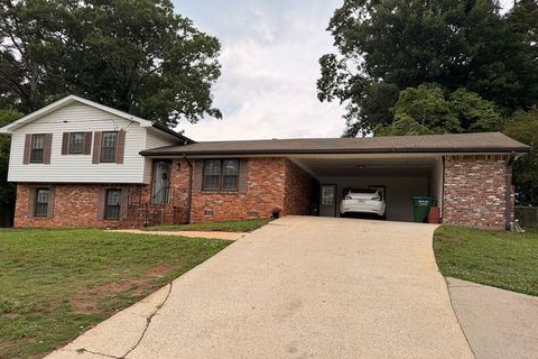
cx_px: 267
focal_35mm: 26
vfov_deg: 49.5
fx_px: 389
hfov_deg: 69.4
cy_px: 199
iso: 100
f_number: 1.78
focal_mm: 6.76
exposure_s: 1/2703
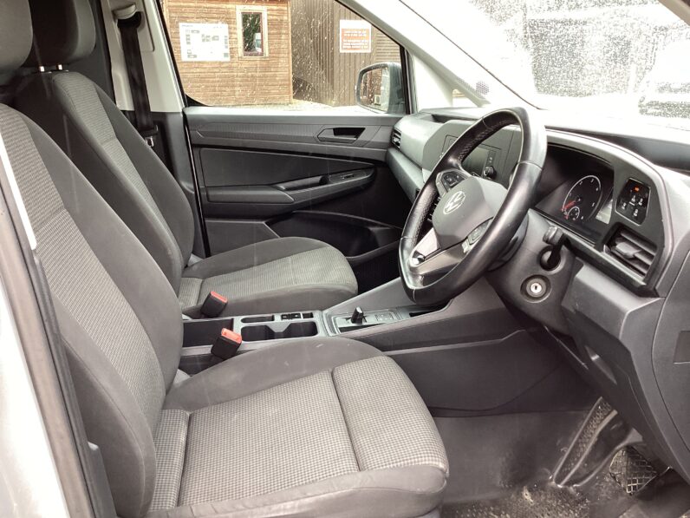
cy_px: 259
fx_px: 618
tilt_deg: -19.2
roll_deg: -0.9
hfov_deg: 58.4
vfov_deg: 45.4
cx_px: 345
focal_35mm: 31
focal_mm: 3.3
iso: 64
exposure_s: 1/60
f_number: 2.4
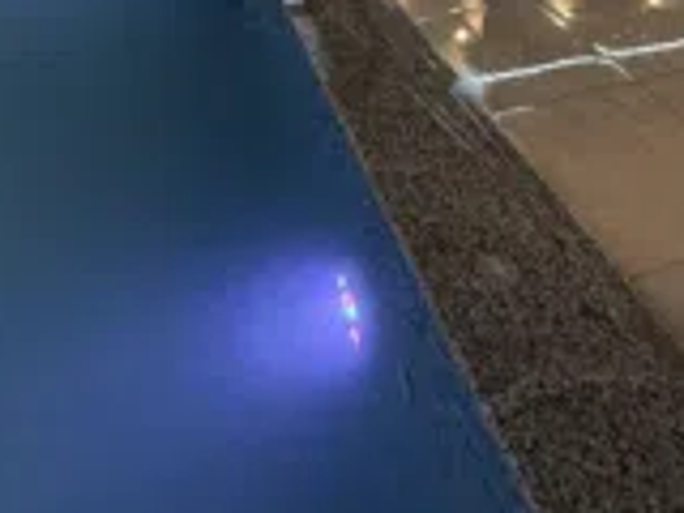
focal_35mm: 35
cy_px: -256
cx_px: 304
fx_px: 692
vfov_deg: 27.7
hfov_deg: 52.5
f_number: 2.2
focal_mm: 2.22
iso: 250
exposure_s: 1/50
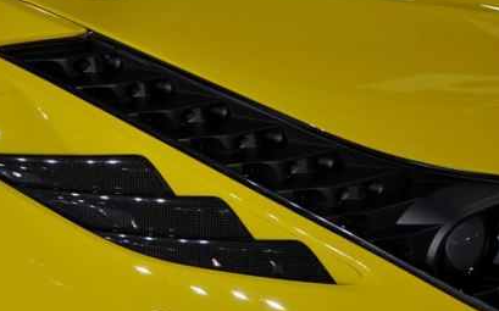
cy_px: 220
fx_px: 1726
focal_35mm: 127
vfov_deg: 10.3
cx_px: 167
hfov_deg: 16.4
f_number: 5
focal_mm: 58
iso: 800
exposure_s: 1/50
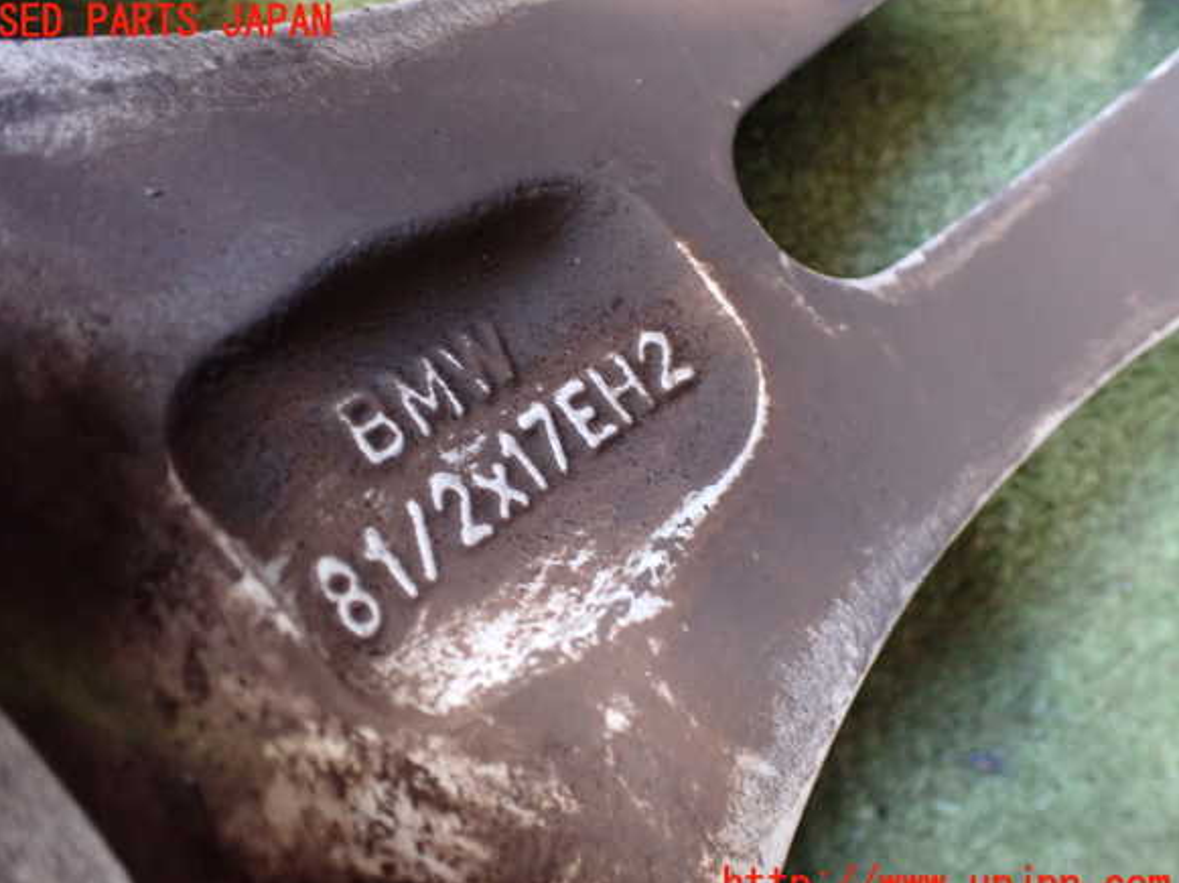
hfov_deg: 58.4
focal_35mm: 31
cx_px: 572
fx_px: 1055
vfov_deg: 45.4
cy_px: 455
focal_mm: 5.4
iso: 800
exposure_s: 1/30
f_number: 2.3
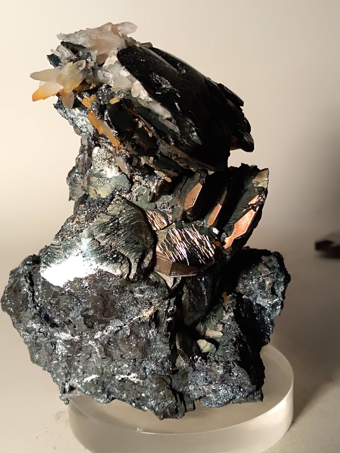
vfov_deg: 67.3
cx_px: 170
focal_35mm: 26
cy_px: 226
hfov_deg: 53.1
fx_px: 340
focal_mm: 3.54
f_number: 2
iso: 186
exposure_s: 1/100
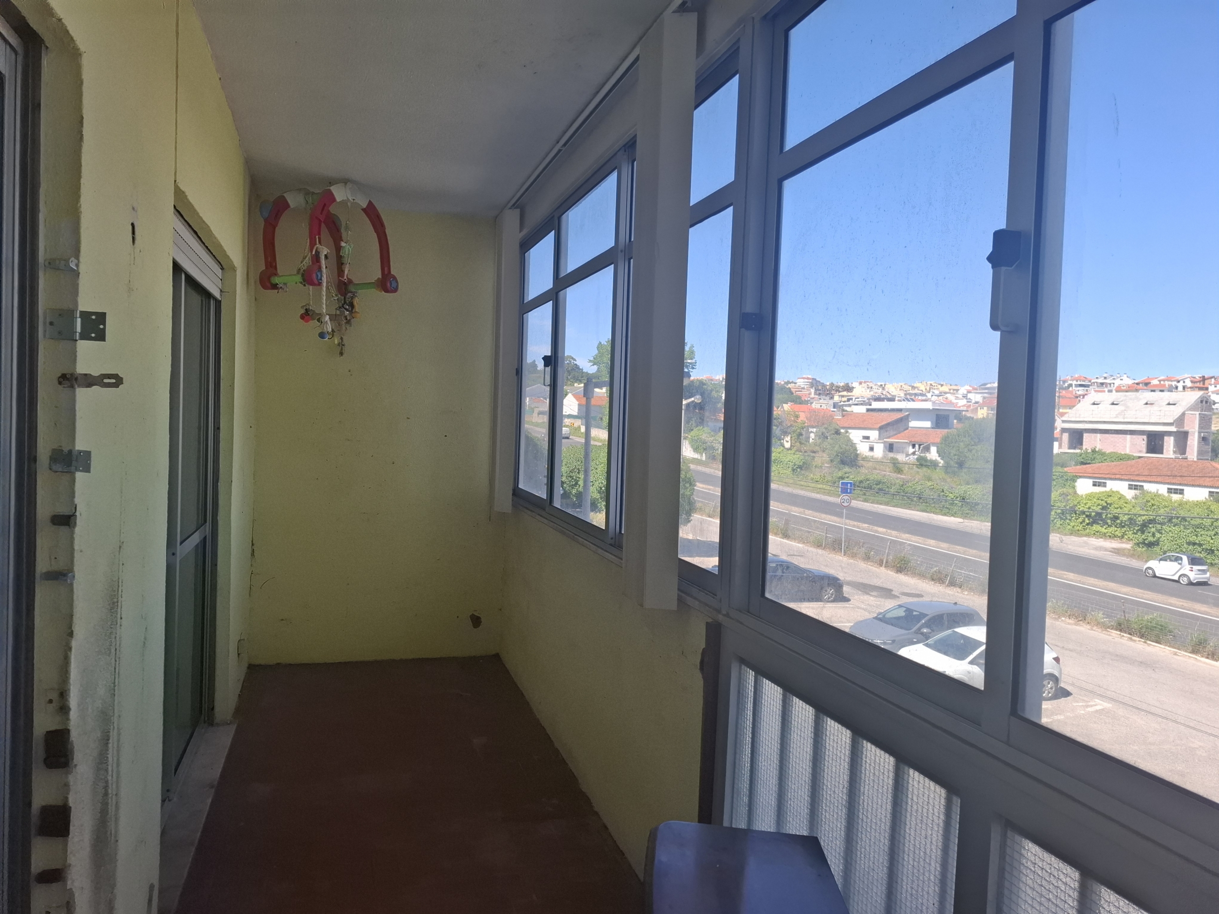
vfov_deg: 58.9
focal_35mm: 23
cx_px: 610
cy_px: 457
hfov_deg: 73.9
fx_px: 810
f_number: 1.8
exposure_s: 1/987
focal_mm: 5.54
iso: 50
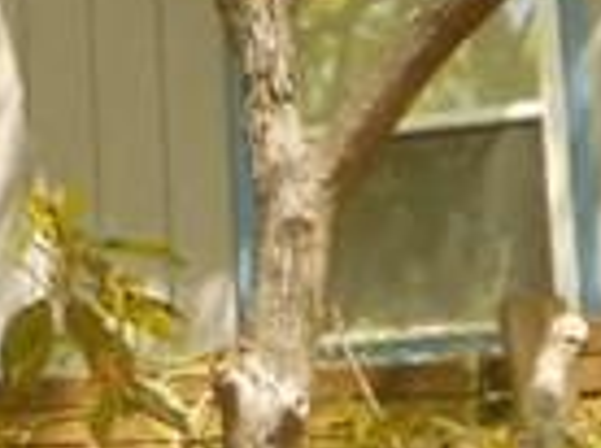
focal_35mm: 364
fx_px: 6309
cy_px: 4
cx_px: -666
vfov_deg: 4.1
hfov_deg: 5.3
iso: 80
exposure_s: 1/80
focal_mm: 8.8
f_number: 4.8
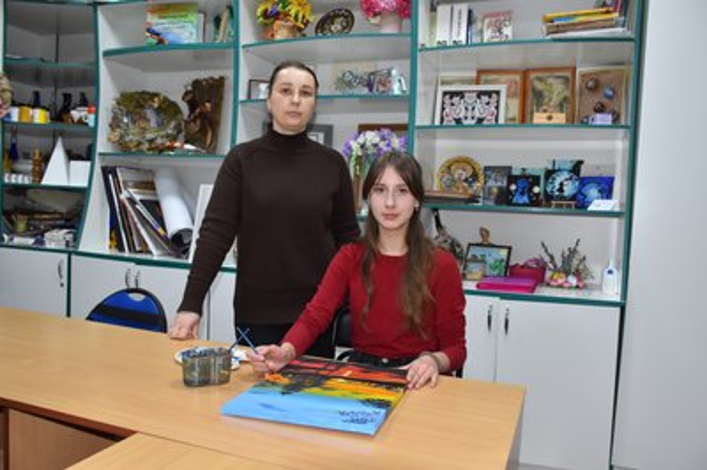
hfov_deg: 62.0
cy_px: 235
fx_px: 589
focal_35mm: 30
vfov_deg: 43.5
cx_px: 354
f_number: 5
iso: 800
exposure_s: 1/100
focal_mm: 20
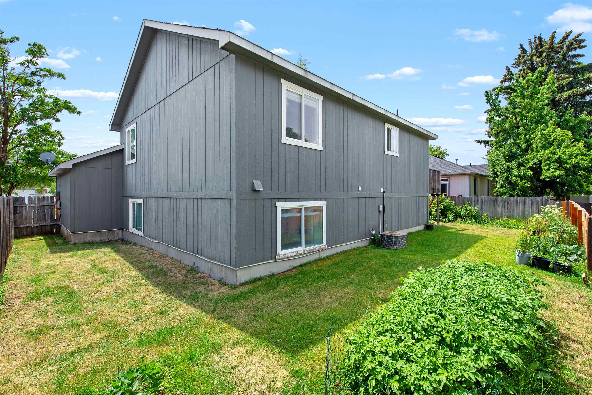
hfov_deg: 96.7
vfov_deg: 73.8
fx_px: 263
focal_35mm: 16
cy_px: 198
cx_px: 296
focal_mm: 16
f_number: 8
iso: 100
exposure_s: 1/400
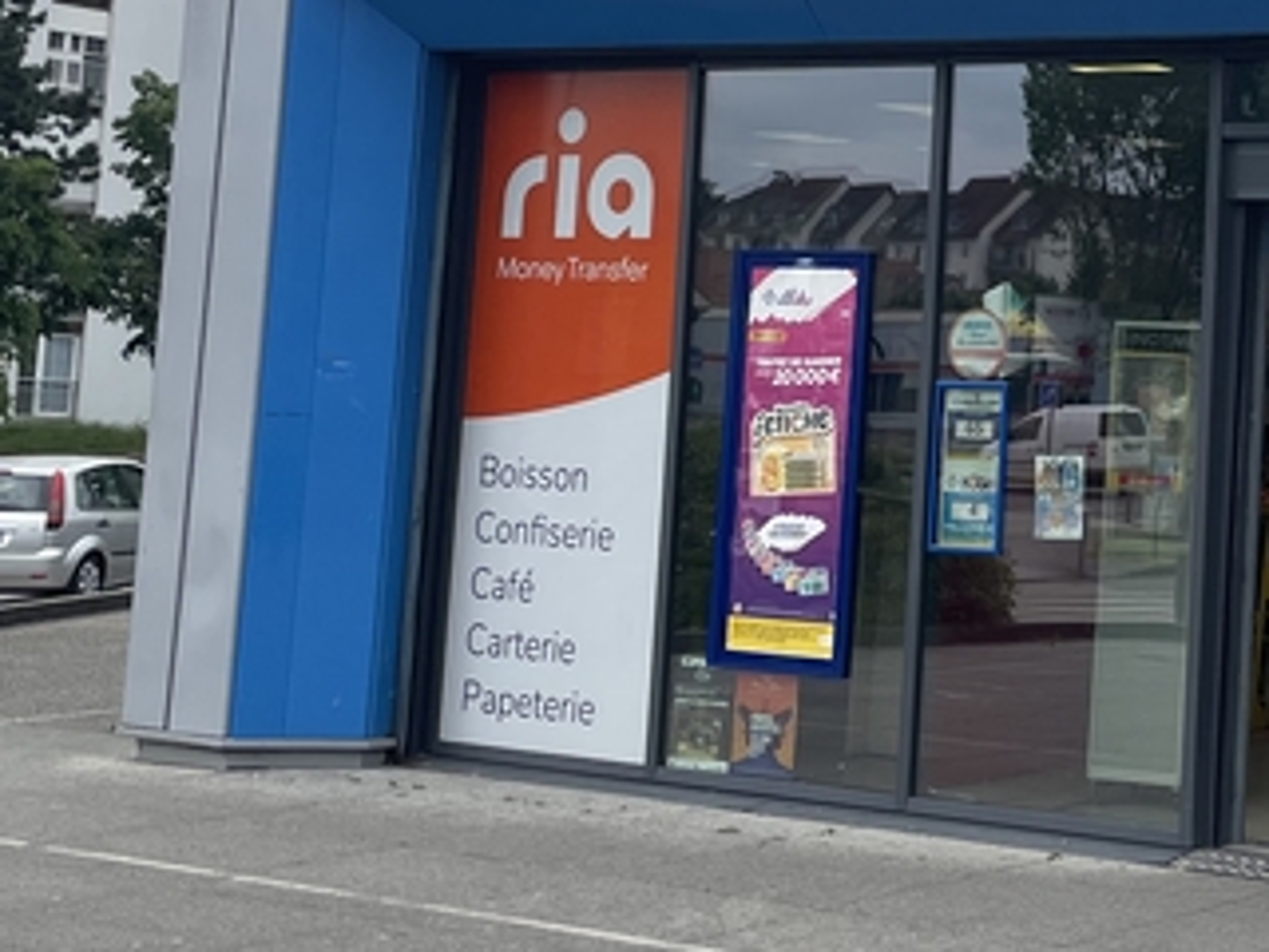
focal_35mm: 78
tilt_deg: +5.2
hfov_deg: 23.6
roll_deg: -1.6
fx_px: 2859
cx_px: 1356
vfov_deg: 18.7
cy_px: 167
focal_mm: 4.2
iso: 32
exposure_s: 1/744
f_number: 1.6
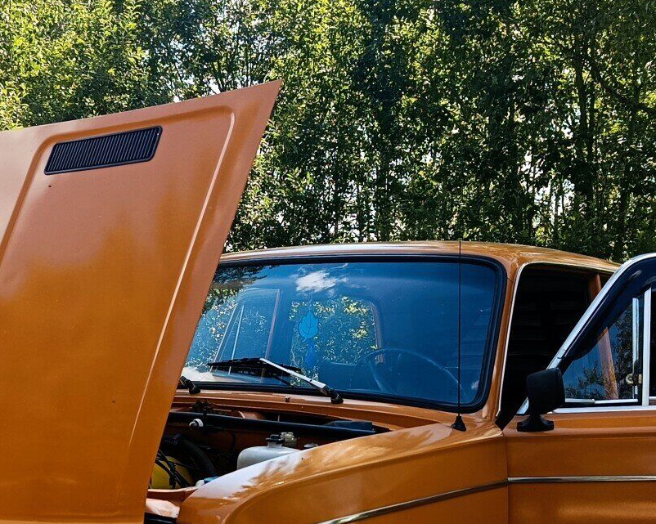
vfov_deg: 25.8
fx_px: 1106
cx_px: 299
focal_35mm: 57
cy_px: 479
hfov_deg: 33.0
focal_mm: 5.24
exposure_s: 1/180
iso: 50
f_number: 1.7
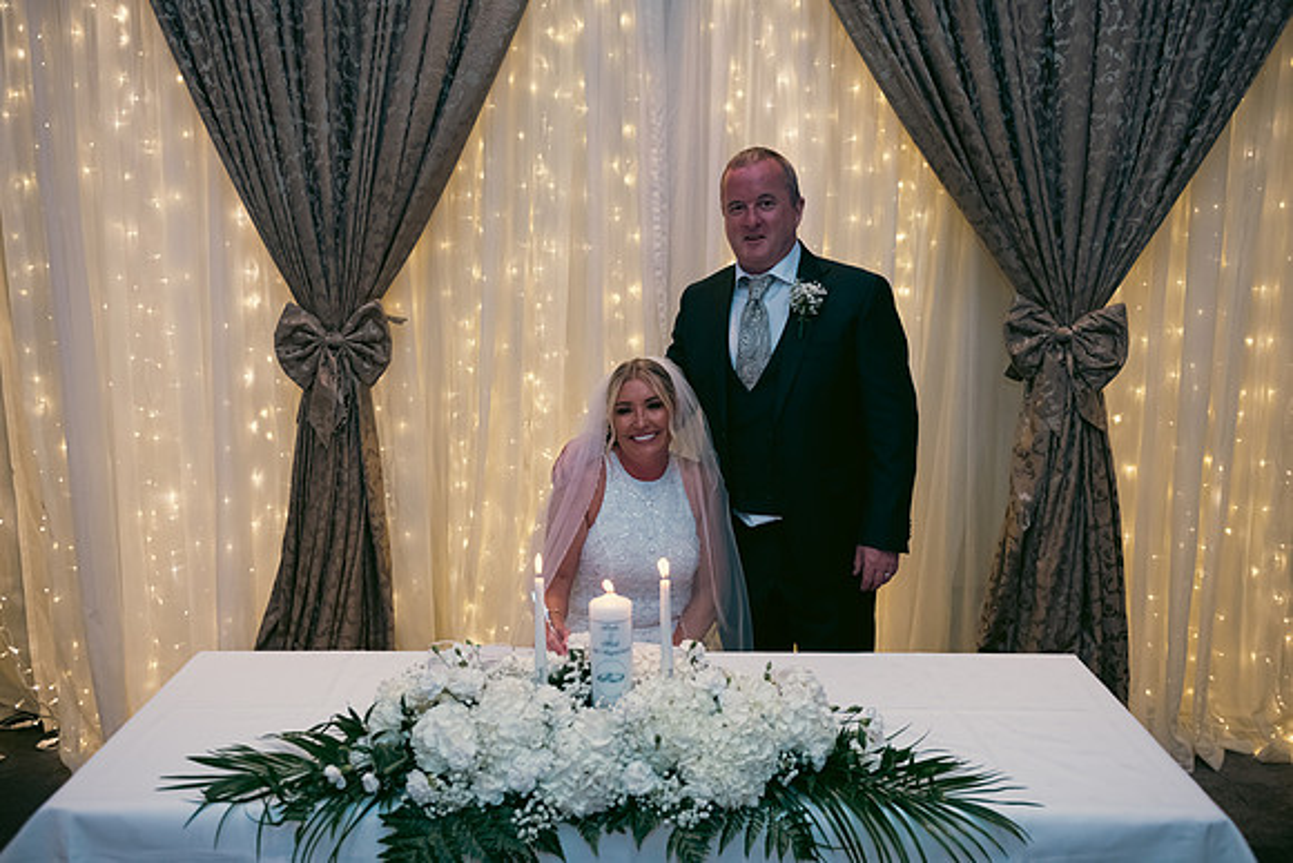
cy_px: 432
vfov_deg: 38.9
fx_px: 1221
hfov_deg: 55.8
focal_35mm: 34
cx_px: 646
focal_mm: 34
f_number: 3.5
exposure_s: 1/160
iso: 800
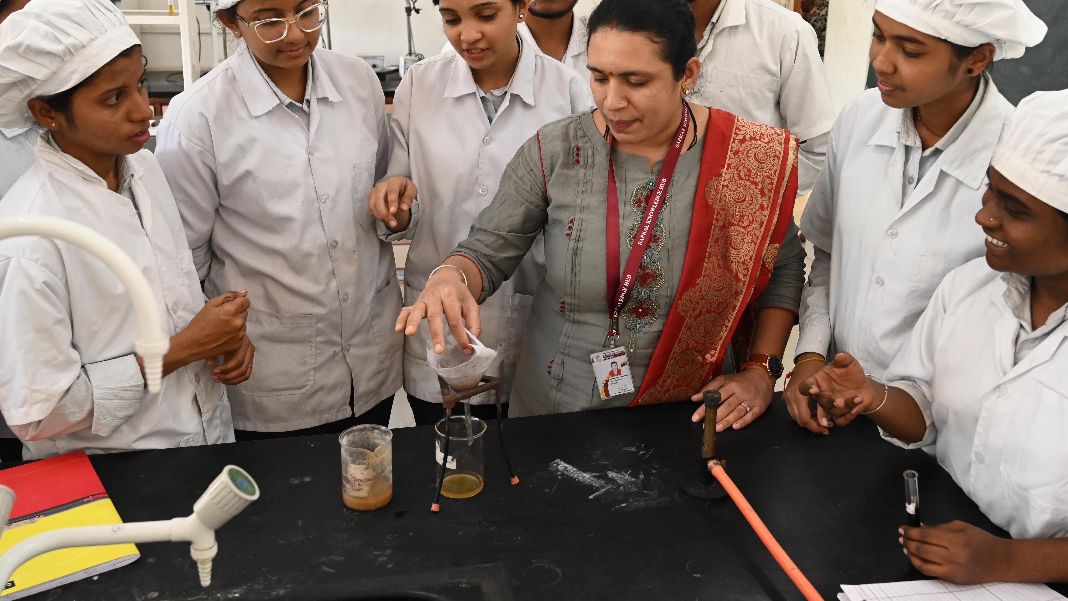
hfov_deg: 53.9
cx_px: 584
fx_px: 1048
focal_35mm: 37
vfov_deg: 31.8
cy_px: 217
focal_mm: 31
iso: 2500
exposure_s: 1/160
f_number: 5.6
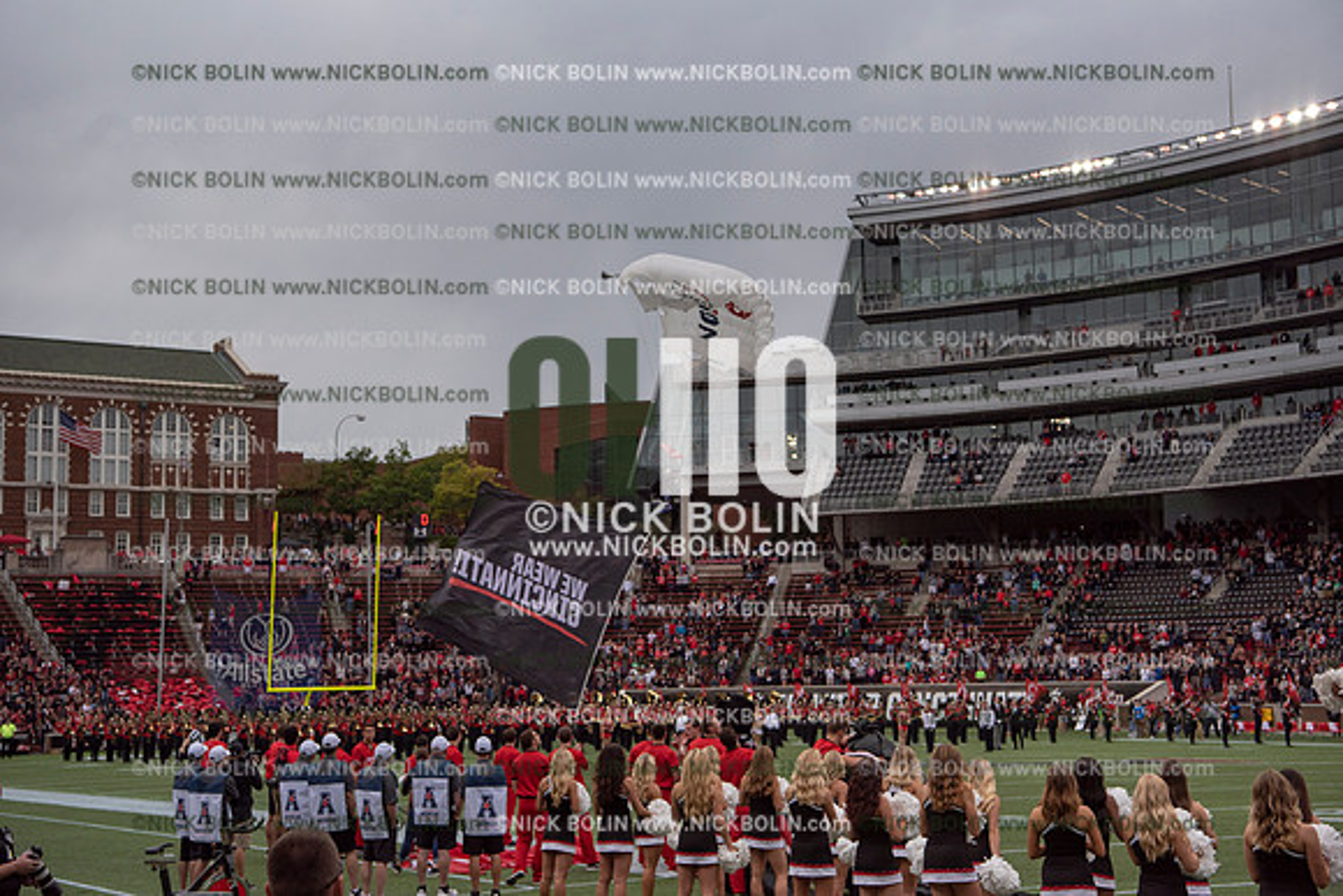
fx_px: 1940
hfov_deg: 38.2
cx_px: 672
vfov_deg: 26.0
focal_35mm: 52
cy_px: 448
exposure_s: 1/4000
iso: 250
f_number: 5
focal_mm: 52
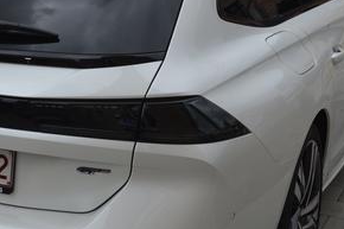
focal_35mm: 86
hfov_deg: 23.4
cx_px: 75
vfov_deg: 15.9
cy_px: 87
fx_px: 821
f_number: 8
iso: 100
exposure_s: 1/250
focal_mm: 26
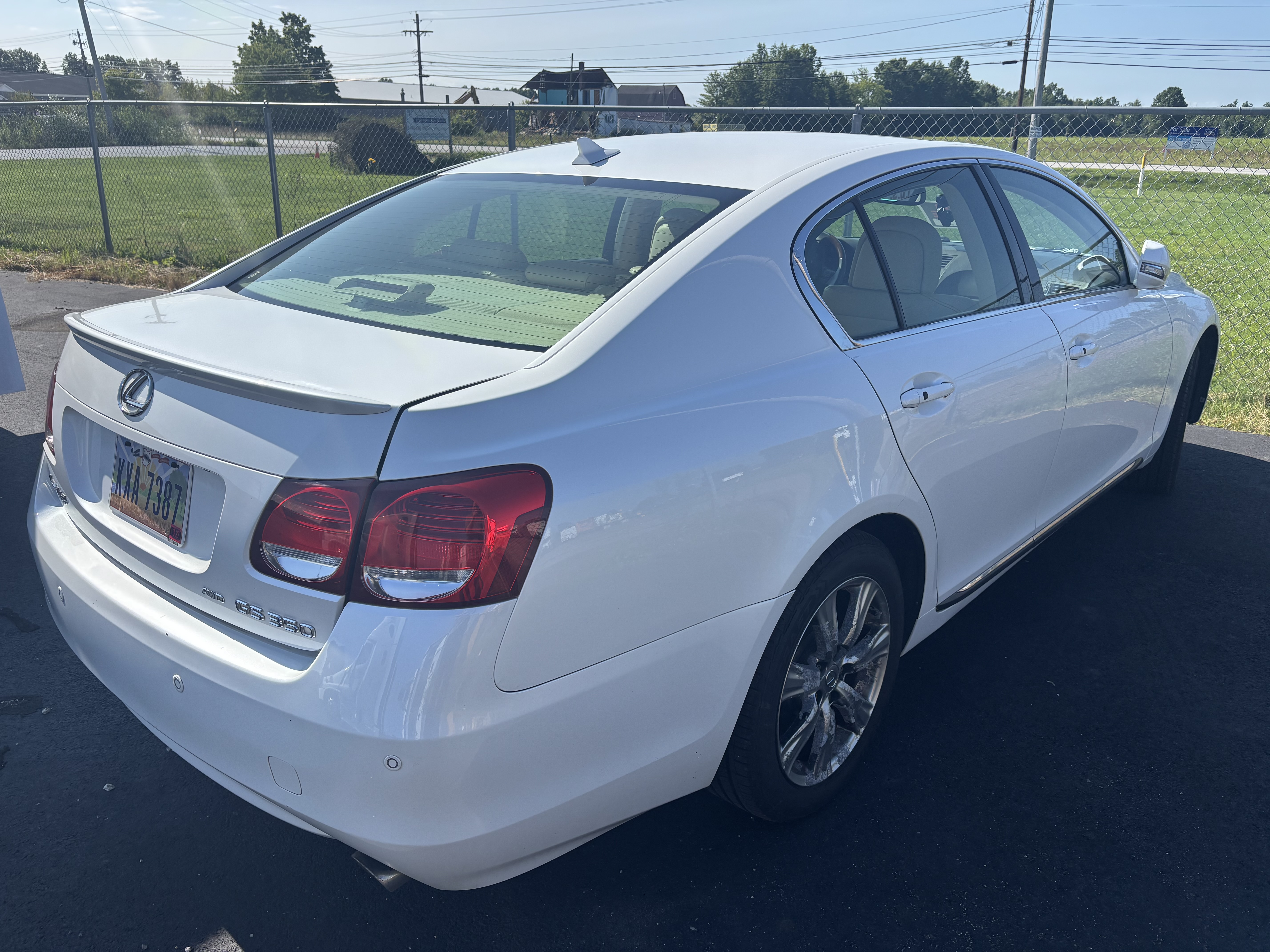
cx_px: 635
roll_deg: -1.1
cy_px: 476
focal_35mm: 26
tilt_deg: -20.3
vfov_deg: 53.1
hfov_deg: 67.3
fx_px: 954
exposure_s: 1/3021
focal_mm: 5.96
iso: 50
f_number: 1.6
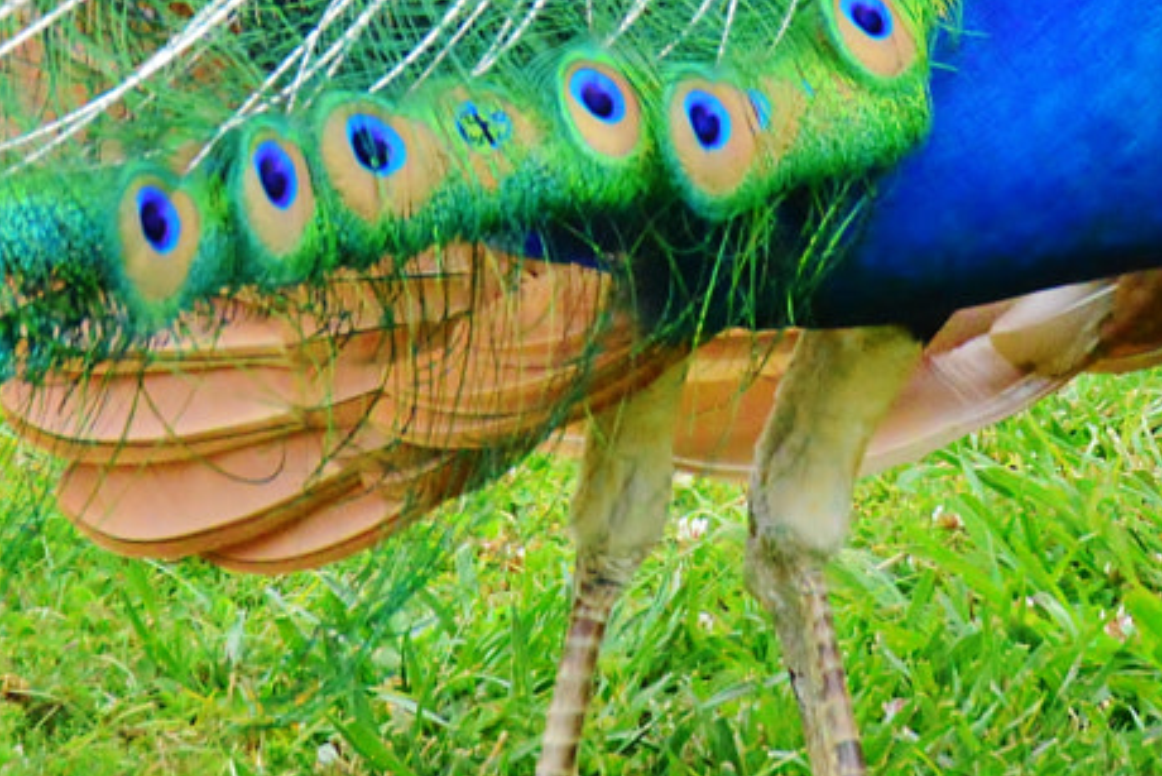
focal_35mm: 534
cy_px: -792
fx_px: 17241
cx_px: 1015
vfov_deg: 2.6
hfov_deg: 3.9
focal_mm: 120
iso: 6400
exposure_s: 1/1600
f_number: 11
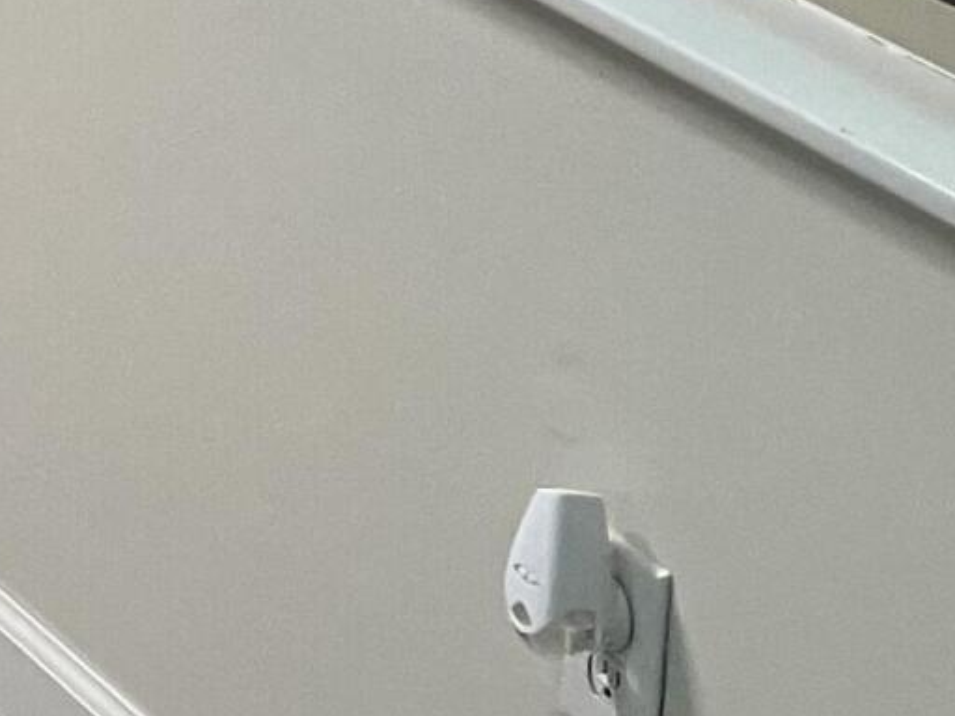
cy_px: -912
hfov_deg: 10.4
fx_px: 4524
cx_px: -1321
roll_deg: -0.9
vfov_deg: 8.4
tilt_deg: -7.6
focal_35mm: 164
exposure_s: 1/60
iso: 80
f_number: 1.8
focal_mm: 3.99
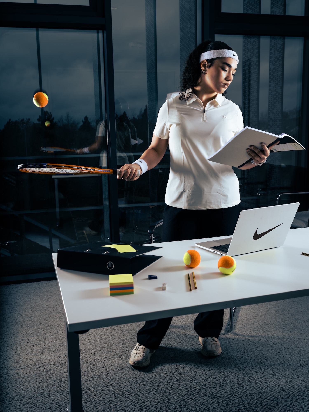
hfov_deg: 39.7
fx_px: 428
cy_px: 206
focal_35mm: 36
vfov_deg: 51.4
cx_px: 154
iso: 100
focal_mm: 45
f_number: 8
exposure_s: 1/160
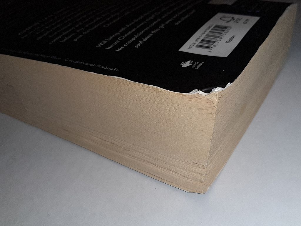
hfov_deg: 65.3
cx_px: 150
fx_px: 235
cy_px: 113
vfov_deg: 51.4
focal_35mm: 27
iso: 40
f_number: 1.7
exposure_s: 1/580
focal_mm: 3.93
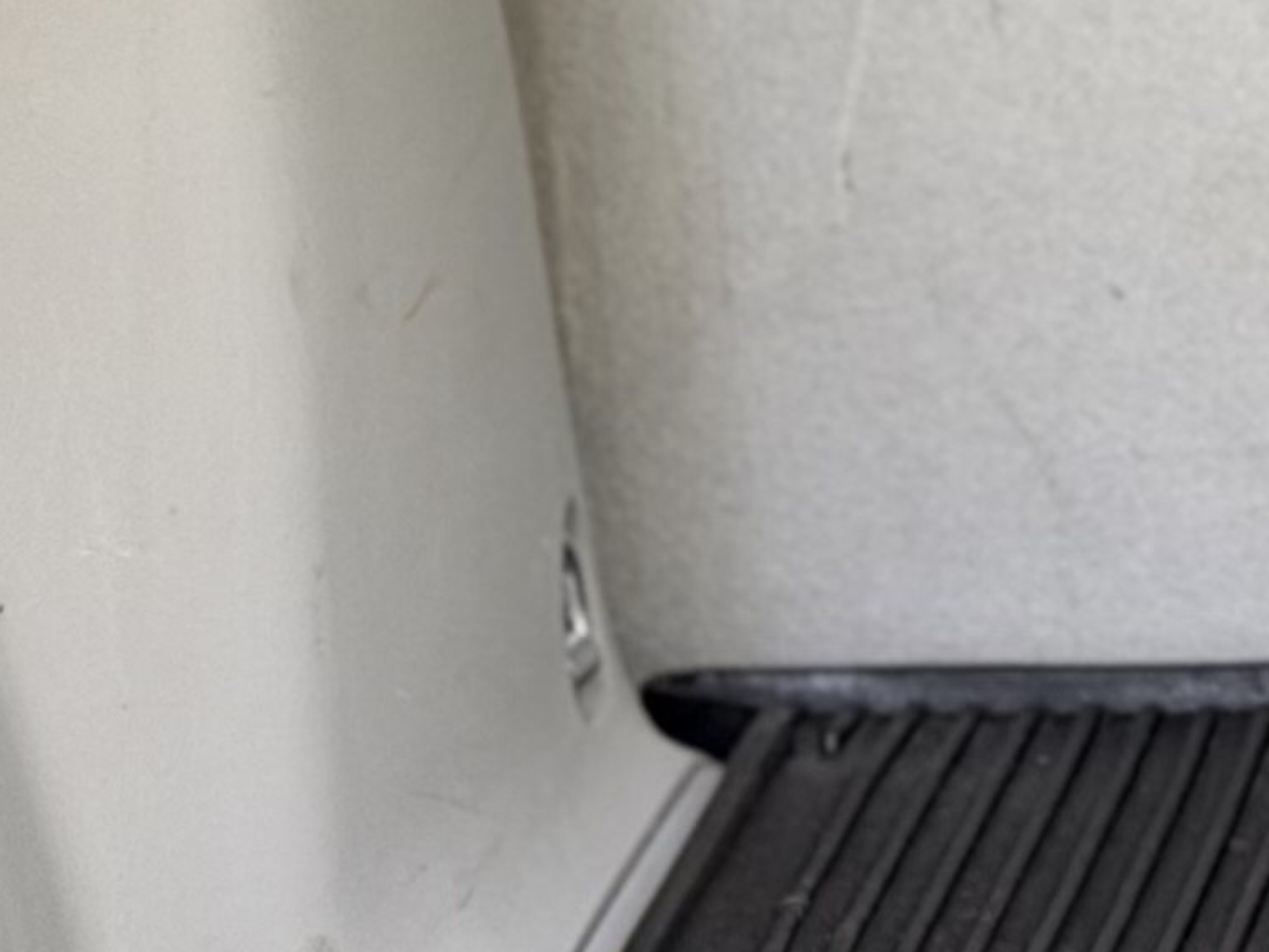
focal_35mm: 257
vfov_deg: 5.8
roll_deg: +0.5
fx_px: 9423
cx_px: 2907
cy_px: 408
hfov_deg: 7.3
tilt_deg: -14.3
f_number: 1.78
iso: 100
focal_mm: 6.76
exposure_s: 1/97
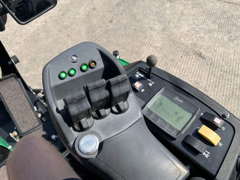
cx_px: 120
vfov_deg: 48.2
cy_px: 90
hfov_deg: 61.7
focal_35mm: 29
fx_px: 201
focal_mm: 3
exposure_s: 1/1168
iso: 16
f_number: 1.8
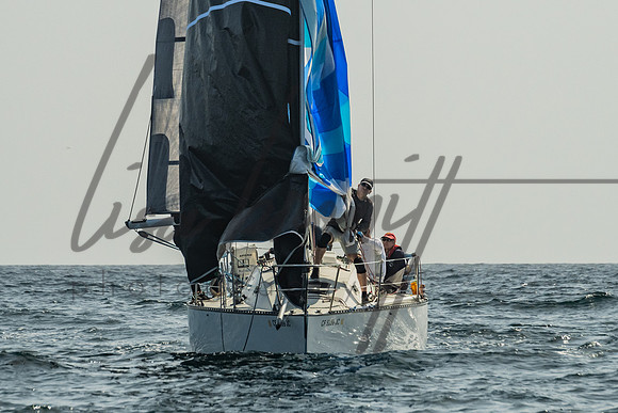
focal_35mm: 475
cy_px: 151
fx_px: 8150
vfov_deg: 2.9
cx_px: 268
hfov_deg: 4.3
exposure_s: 1/1600
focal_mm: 200
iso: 320
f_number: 6.3
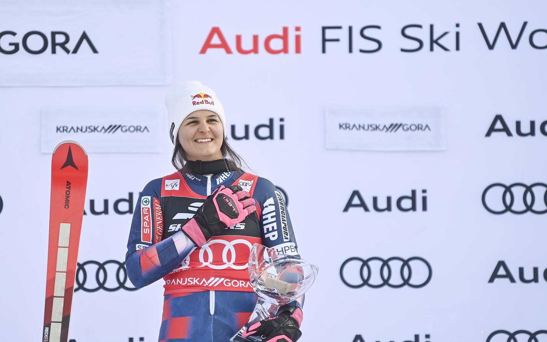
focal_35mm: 229
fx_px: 3414
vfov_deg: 5.7
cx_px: 249
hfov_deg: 9.2
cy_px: 180
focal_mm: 200
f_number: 2.8
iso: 200
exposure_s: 1/1250
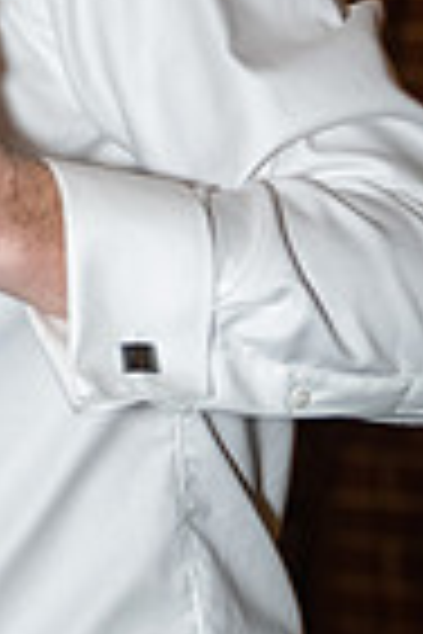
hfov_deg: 9.8
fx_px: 2414
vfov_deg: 14.8
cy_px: 40
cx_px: -162
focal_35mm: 137
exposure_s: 1/125
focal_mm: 43
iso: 2000
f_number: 2.8
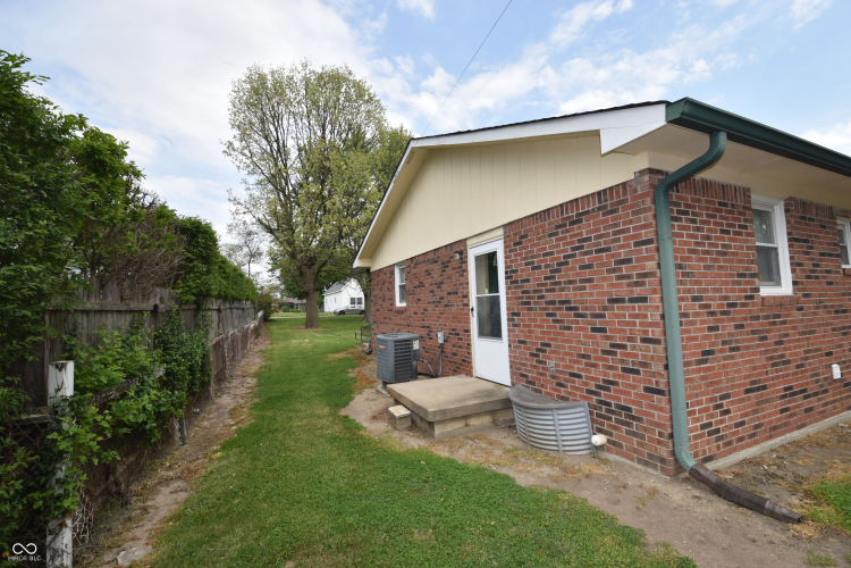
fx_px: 355
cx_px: 426
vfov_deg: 77.3
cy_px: 284
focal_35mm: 15
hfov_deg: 100.4
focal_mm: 10
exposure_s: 1/200
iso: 100
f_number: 7.1
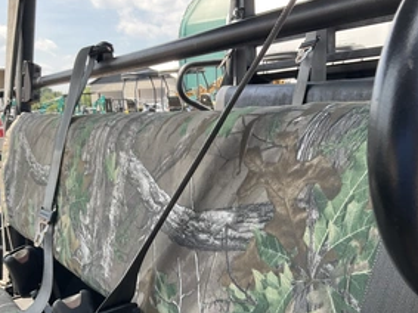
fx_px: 495
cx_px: 199
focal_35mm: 41
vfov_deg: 34.7
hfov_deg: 45.8
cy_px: 217
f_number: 1.8
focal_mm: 3
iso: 25
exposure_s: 1/342
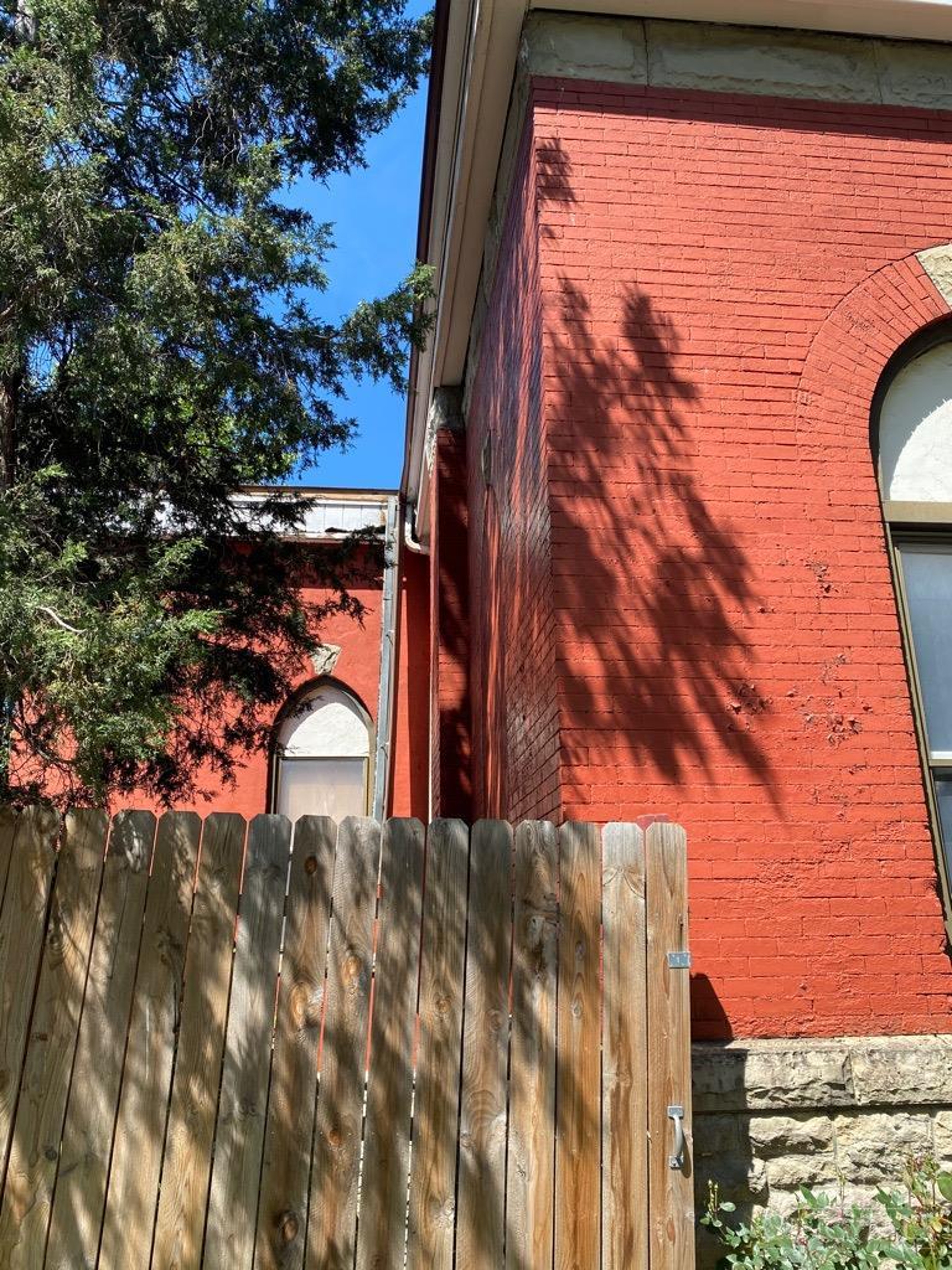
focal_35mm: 26
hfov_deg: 53.1
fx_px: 953
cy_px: 635
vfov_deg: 67.3
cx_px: 476
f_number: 1.8
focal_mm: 4.25
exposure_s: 1/927
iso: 32
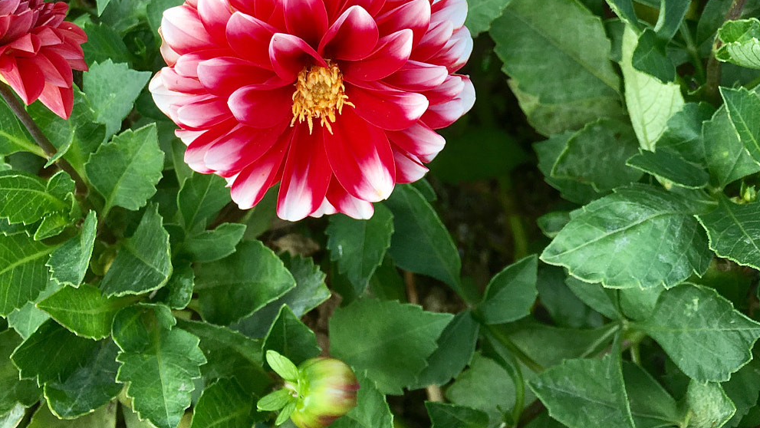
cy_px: -57
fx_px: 1028
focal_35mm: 51
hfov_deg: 40.5
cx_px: 336
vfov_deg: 22.1
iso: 25
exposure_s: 1/138
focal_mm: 4.15
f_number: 2.2
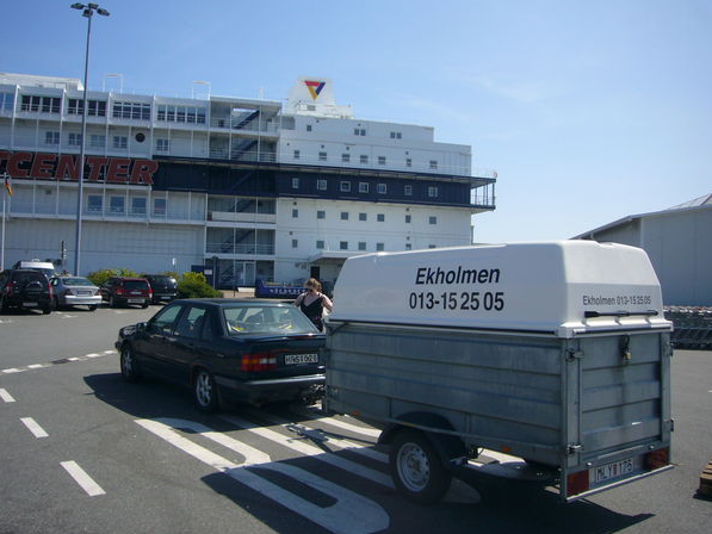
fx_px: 617
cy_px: 269
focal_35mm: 30
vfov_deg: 46.8
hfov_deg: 59.9
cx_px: 346
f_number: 5.6
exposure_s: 1/400
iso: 80
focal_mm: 4.6
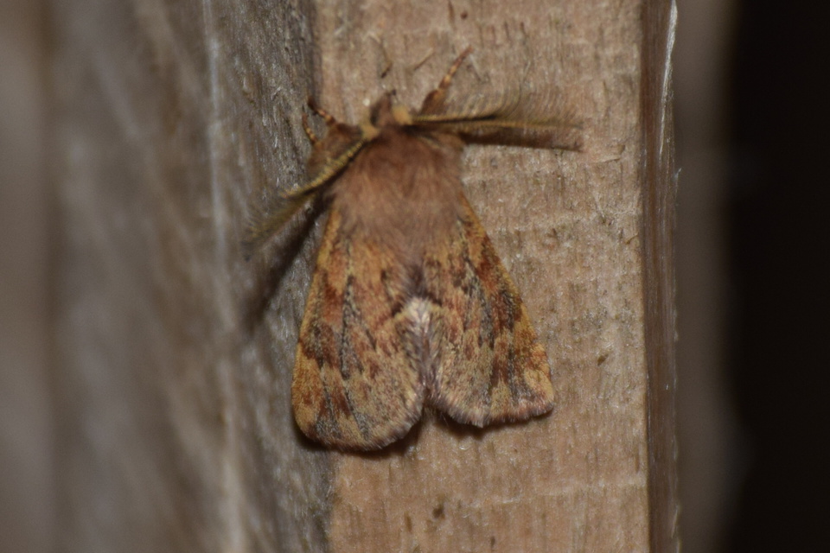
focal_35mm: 210
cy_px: 276
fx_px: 4841
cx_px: 415
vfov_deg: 6.5
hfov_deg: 9.8
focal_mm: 140
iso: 320
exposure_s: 1/60
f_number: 5.6
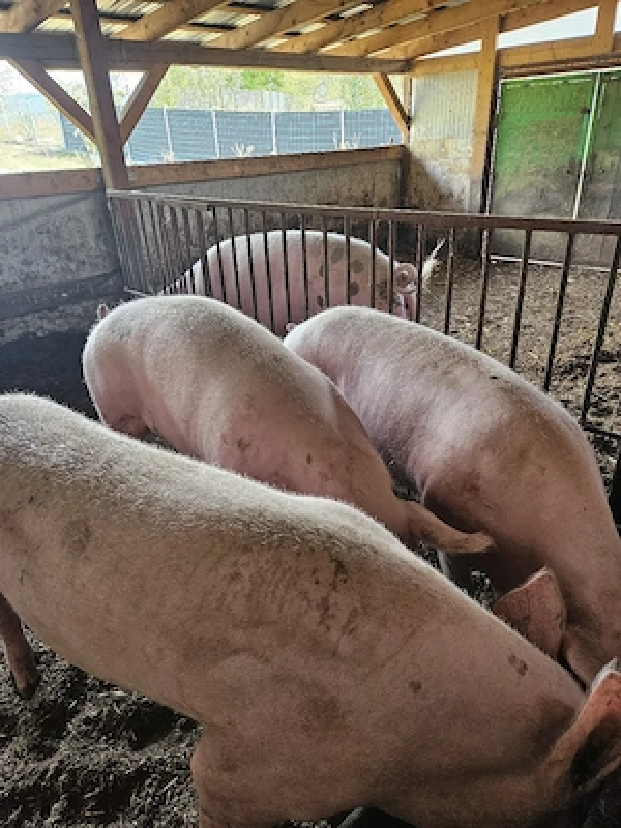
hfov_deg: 58.9
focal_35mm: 23
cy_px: 414
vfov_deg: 73.9
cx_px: 310
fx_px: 550
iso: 250
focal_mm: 5.4
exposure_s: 1/204
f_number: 1.8
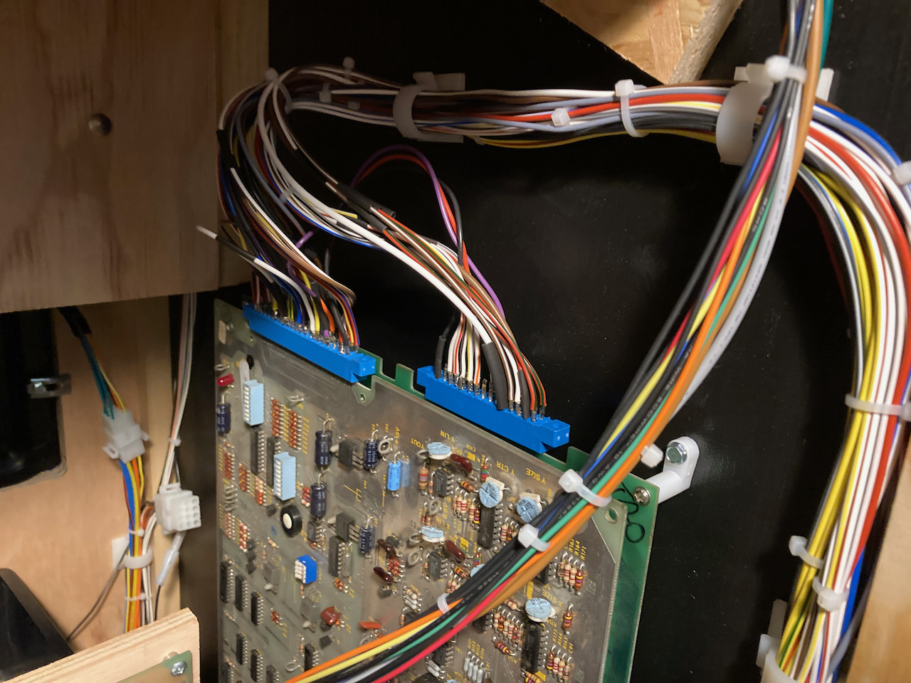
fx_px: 737
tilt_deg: -17.3
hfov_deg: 63.4
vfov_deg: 49.7
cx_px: 456
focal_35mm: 28
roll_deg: -4.4
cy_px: 342
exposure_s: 1/25
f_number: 1.8
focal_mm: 3.99
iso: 500
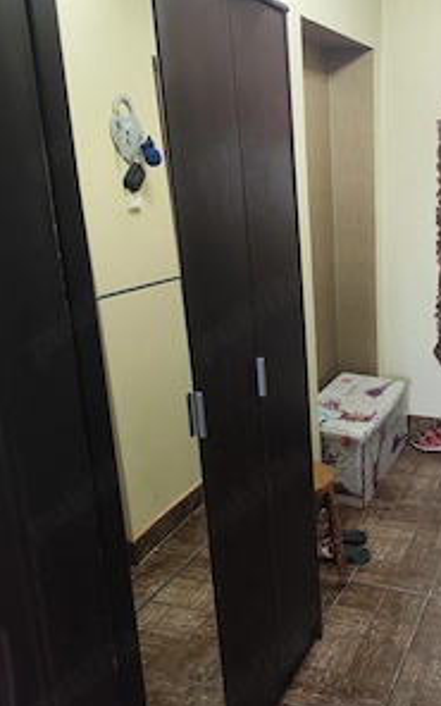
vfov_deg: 58.1
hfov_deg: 36.9
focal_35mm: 33
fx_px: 635
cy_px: 339
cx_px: 355
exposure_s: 1/50
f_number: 1.65
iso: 500
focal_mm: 6.19
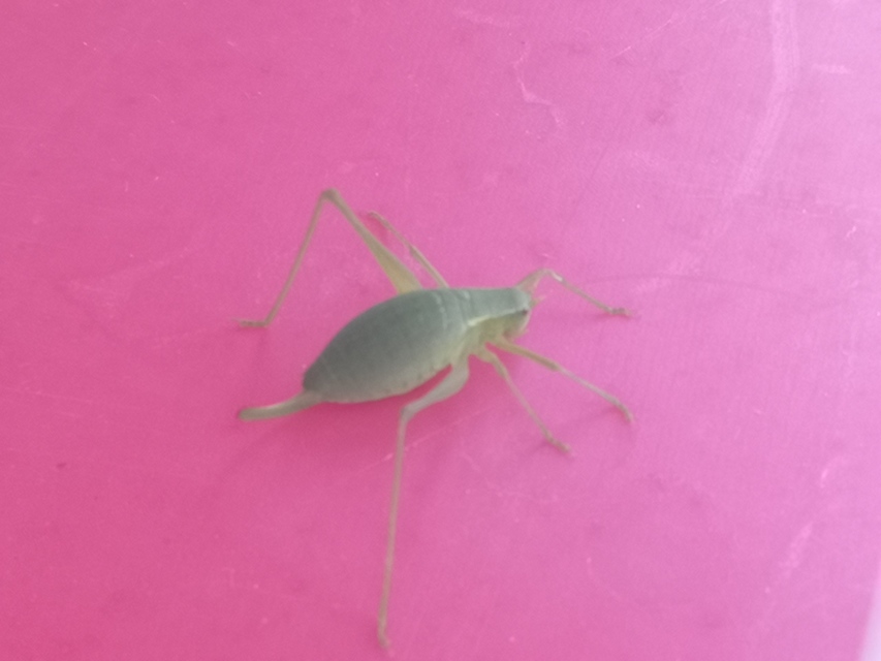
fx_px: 2647
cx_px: 440
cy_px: 330
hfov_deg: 18.9
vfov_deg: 14.2
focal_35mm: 104
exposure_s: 1/33.3
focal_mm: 5.58
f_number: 1.8
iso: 160
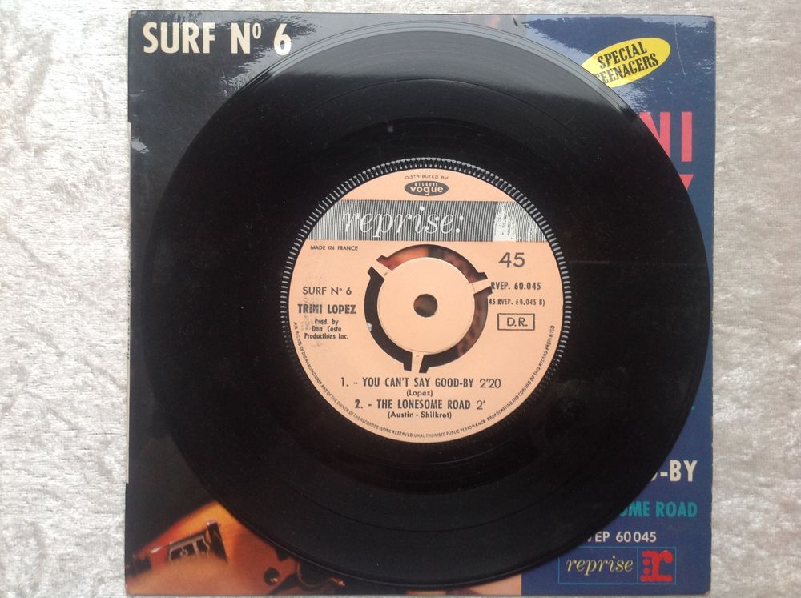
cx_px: 400
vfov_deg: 40.6
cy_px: 299
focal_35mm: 35
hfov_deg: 52.7
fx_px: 809
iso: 80
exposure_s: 1/15
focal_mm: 4.28
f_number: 2.4
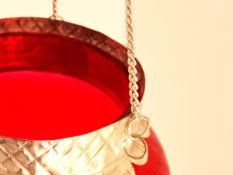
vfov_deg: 18.9
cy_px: 82
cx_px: 38
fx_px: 525
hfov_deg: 24.5
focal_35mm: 78
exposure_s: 1/120
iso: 160
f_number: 1.8
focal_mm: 5.4
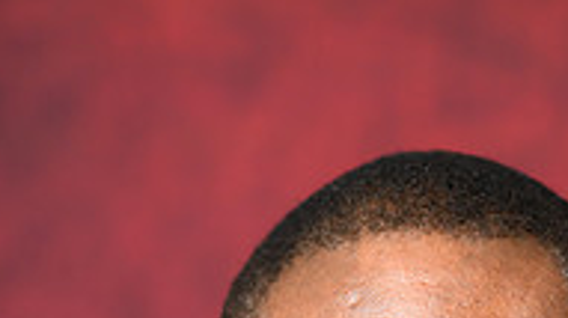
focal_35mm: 388
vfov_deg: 3.1
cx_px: 422
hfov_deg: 5.6
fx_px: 5838
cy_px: 666
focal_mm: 105
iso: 160
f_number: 2
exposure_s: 1/125
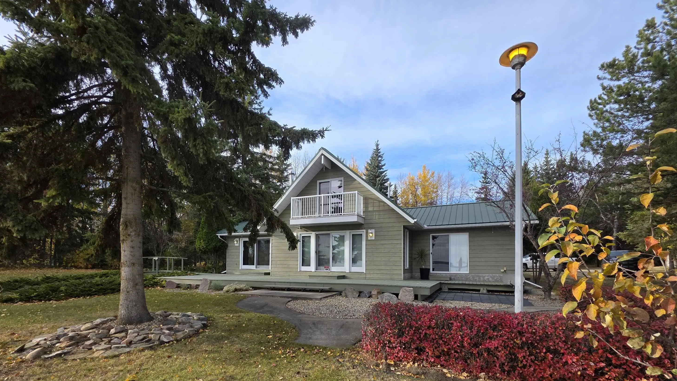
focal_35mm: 15
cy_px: 258
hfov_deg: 103.0
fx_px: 269
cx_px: 339
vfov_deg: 68.3
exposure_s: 1/586
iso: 40
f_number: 1.9
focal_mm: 2.2
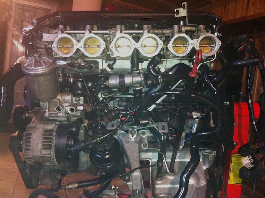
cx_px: 132
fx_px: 268
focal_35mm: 35
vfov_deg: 40.6
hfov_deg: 52.7
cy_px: 99
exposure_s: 1/15
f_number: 2.8
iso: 400
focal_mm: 3.85
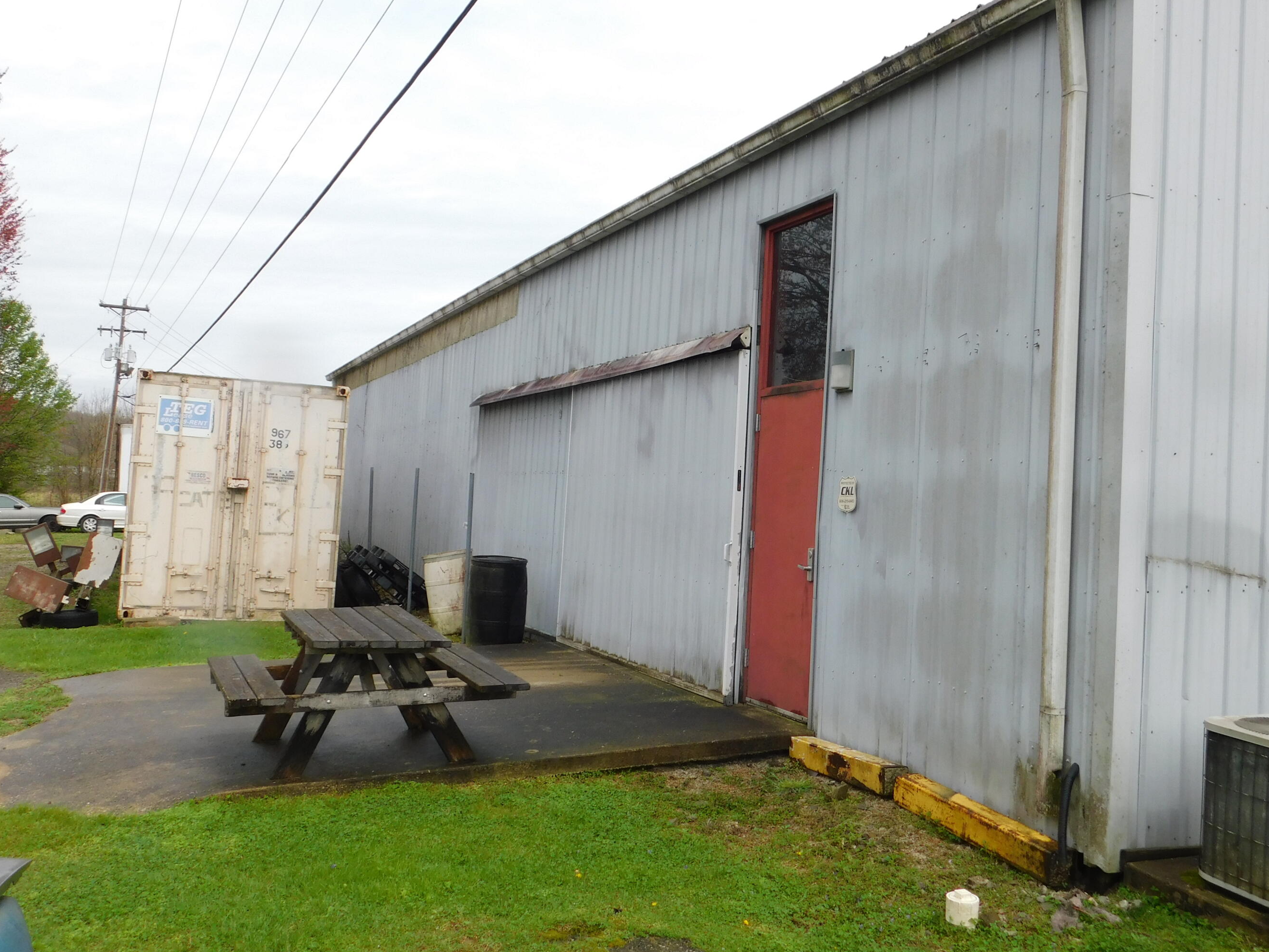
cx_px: 663
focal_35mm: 34
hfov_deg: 53.9
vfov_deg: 41.8
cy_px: 443
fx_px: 1246
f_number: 3.2
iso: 125
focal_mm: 5.3
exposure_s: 1/1000
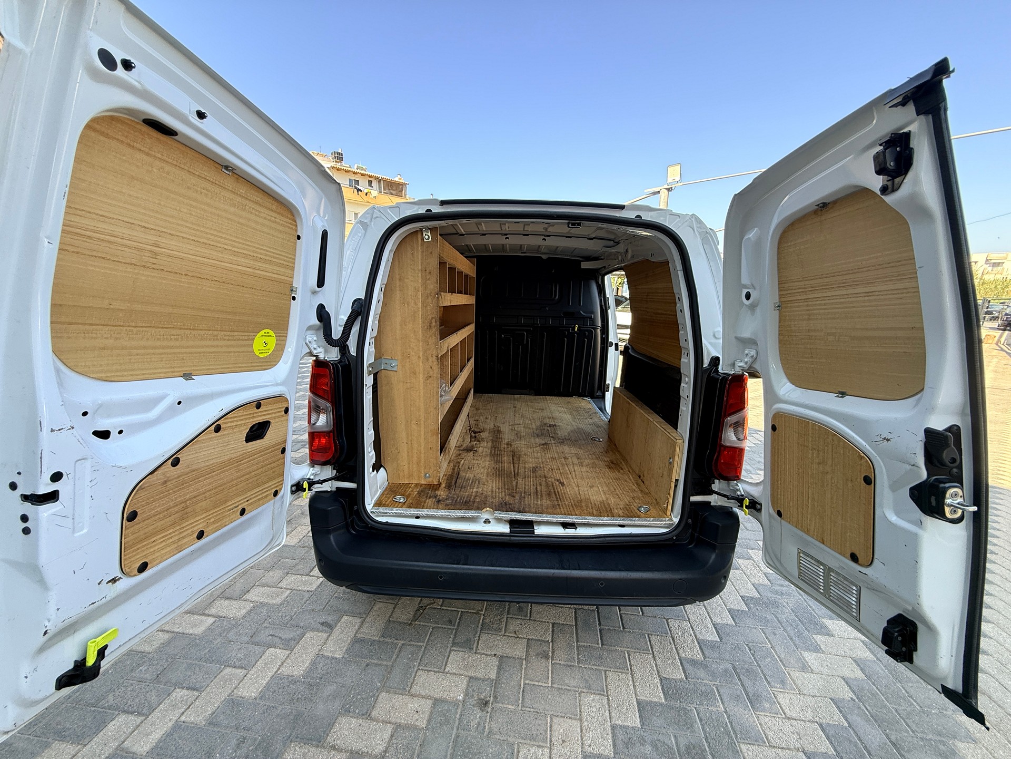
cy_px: 380
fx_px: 409
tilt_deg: -11.9
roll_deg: -1.9
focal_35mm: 14
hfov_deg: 102.1
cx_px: 506
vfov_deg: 85.7
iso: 64
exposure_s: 1/194
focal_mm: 2.22
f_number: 2.2
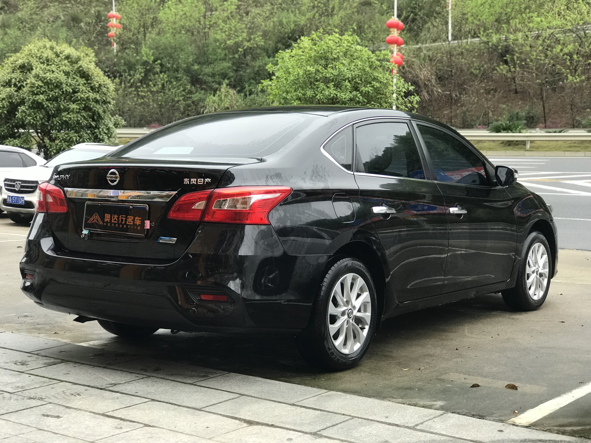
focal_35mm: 57
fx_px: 973
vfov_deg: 25.7
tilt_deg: -5.7
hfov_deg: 33.8
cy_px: 222
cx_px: 296
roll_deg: +1.3
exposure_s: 1/60
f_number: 2.8
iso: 64
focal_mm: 6.6
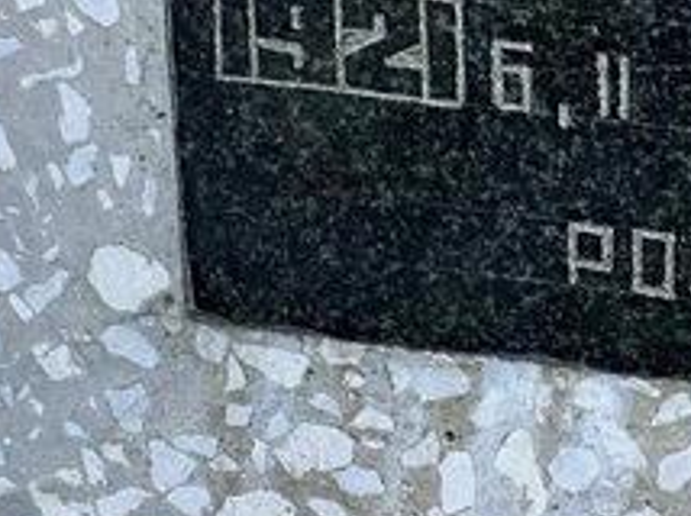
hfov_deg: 6.9
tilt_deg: -20.8
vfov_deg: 5.1
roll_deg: +1.4
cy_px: -384
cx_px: 636
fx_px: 5743
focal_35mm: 288
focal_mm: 9
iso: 40
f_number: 2.8
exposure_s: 1/99
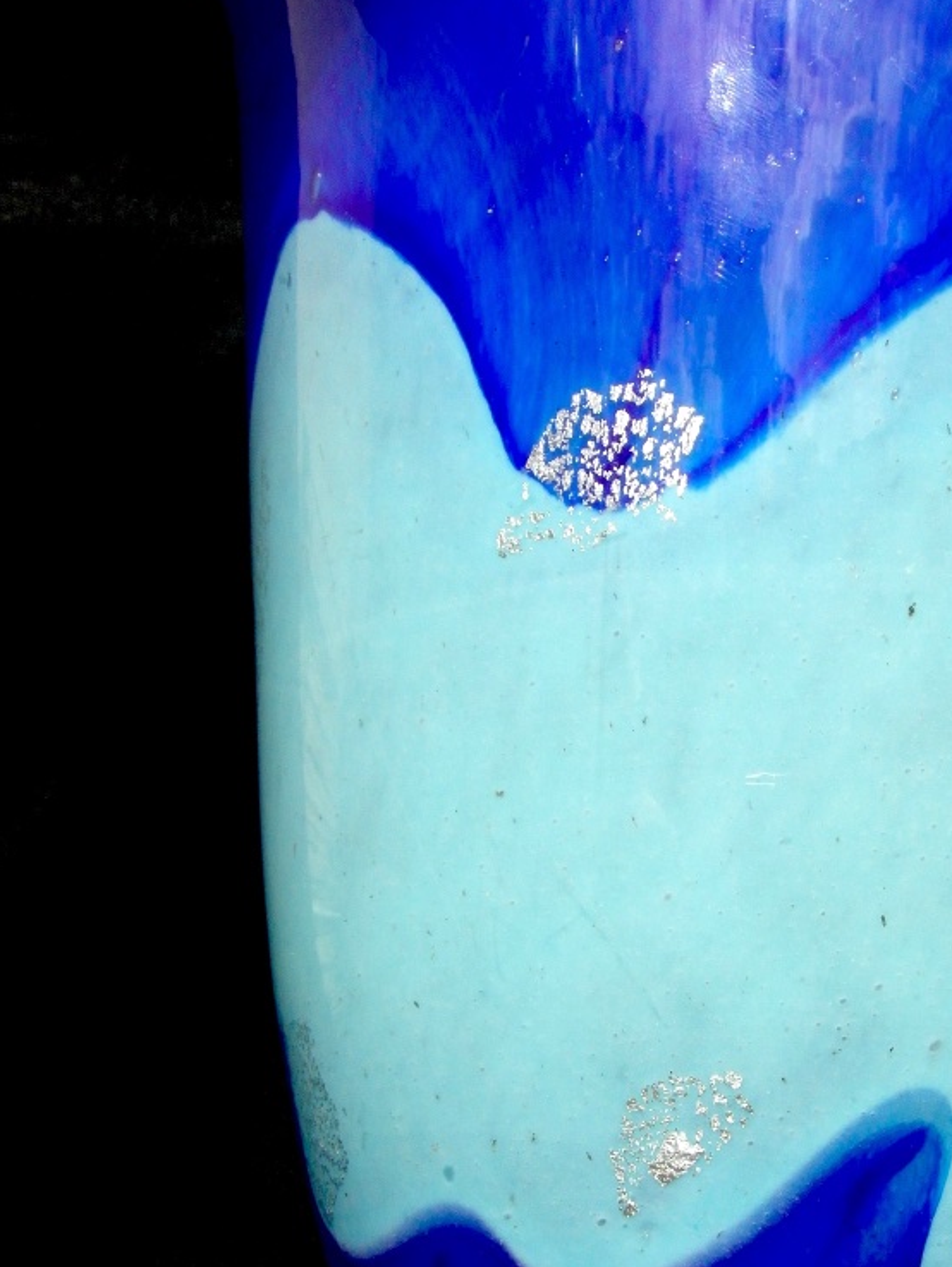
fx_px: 1906
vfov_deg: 36.6
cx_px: 763
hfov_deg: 27.5
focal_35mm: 52
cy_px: 790
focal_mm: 5.3
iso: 80
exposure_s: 1/500
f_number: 5.6
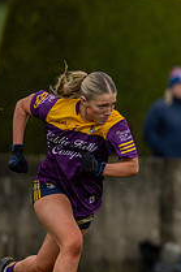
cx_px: 423
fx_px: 8505
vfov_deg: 1.8
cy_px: 195
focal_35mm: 1126
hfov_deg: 1.2
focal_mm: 300
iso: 720
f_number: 2.8
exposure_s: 1/1000
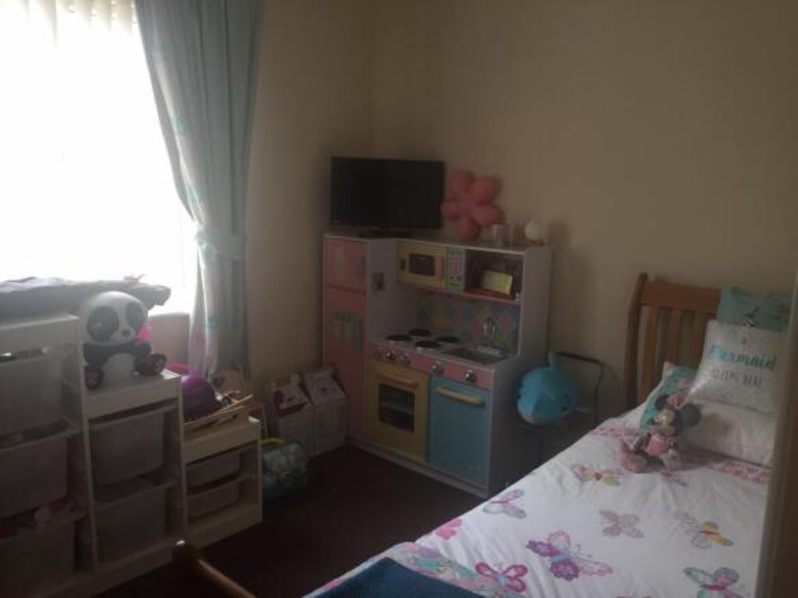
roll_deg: -0.5
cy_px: 299
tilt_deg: -10.6
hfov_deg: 61.7
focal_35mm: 29
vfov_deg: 48.2
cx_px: 399
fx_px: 668
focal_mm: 4.15
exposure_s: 1/33
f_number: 2.2
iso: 50
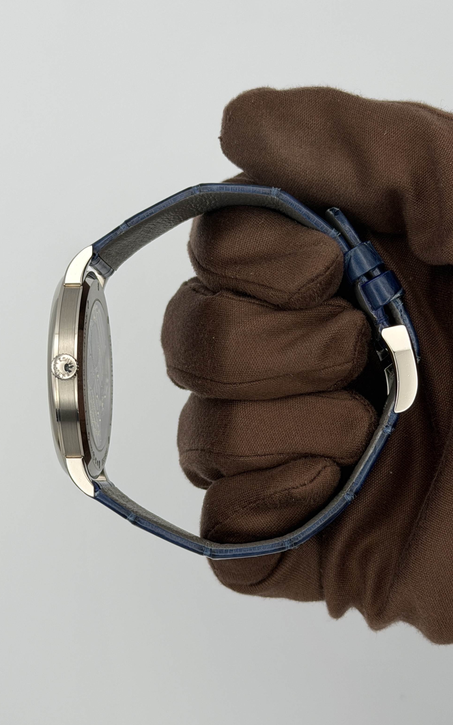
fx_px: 1007
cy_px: 362
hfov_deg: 25.3
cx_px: 228
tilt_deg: -87.0
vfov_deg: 39.6
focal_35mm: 51
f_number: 1.78
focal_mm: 6.76
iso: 64
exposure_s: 1/287
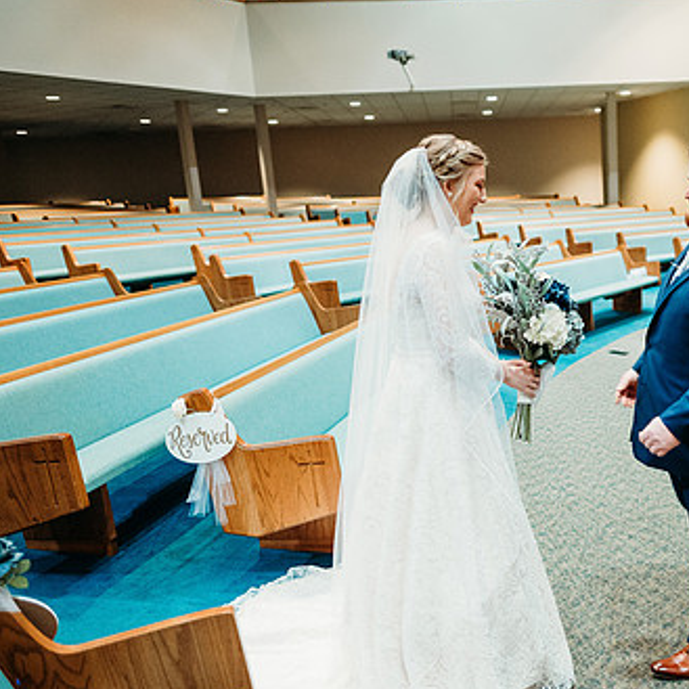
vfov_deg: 45.9
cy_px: 397
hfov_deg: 44.2
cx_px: 536
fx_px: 811
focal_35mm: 36
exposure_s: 1/100
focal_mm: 24
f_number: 1.8
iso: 2500
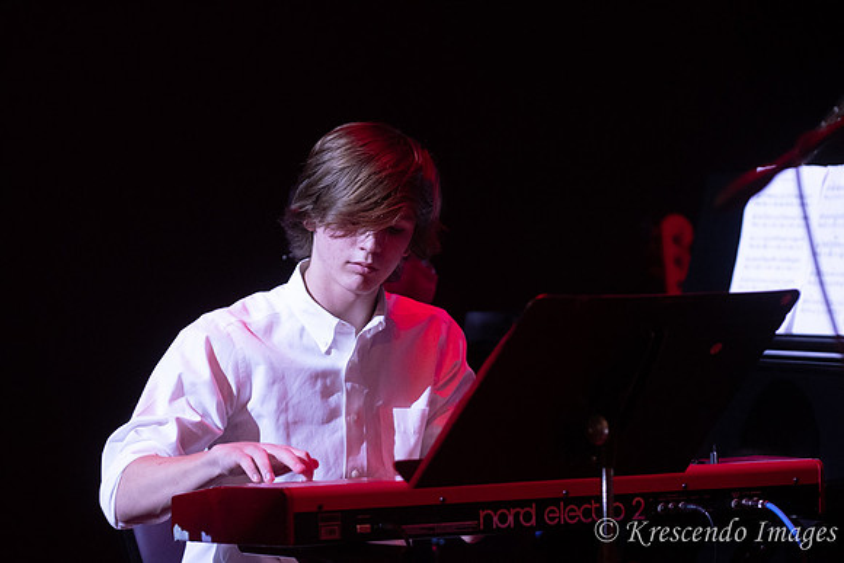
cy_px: 282
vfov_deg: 7.3
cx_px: 422
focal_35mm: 188
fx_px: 4397
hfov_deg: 11.0
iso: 3200
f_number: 2.8
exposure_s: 1/200
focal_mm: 125
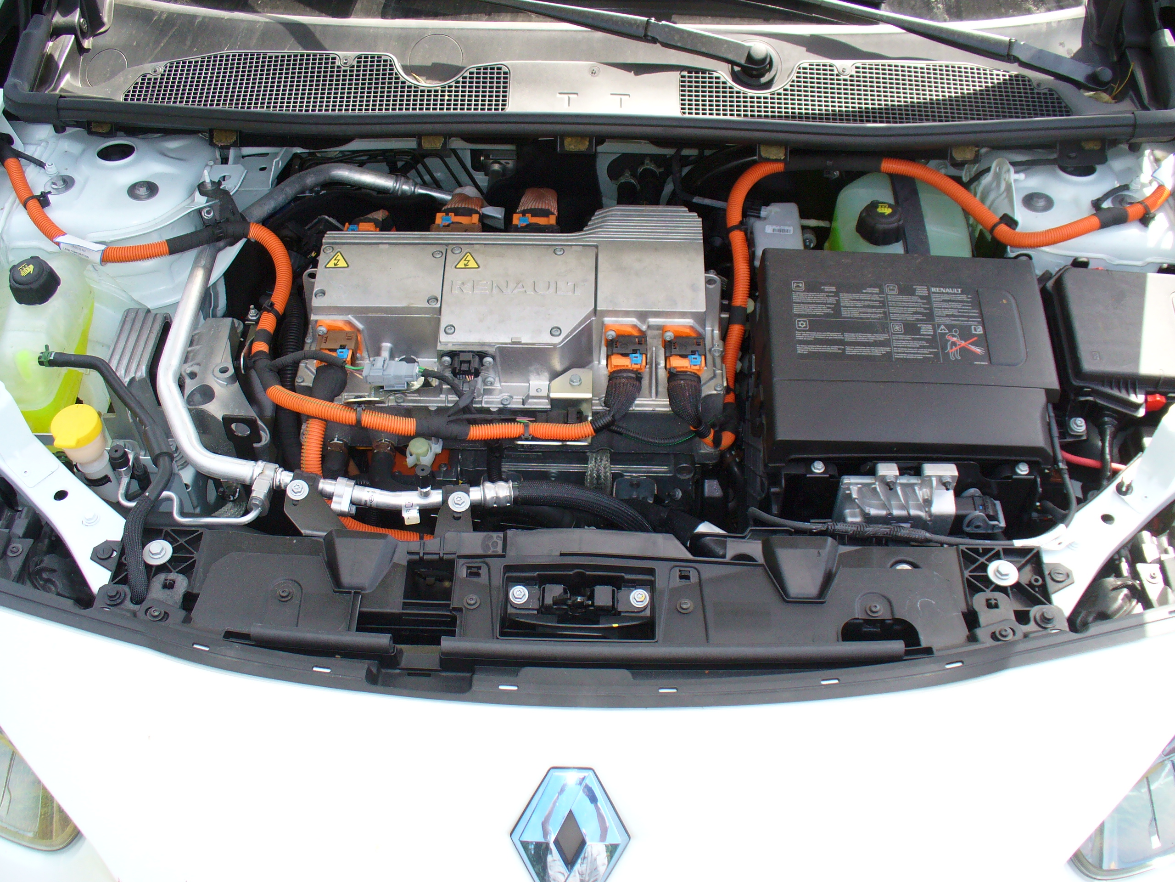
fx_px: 1256
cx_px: 588
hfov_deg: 50.1
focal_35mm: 37
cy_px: 441
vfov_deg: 38.7
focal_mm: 6.1
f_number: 2.8
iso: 100
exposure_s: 1/250
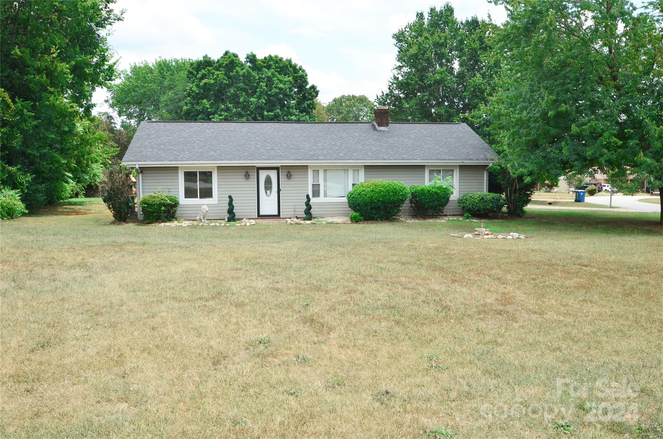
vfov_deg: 41.5
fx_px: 579
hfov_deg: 59.6
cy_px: 220
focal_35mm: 32
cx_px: 332
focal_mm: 21
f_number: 11
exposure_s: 1/200
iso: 200
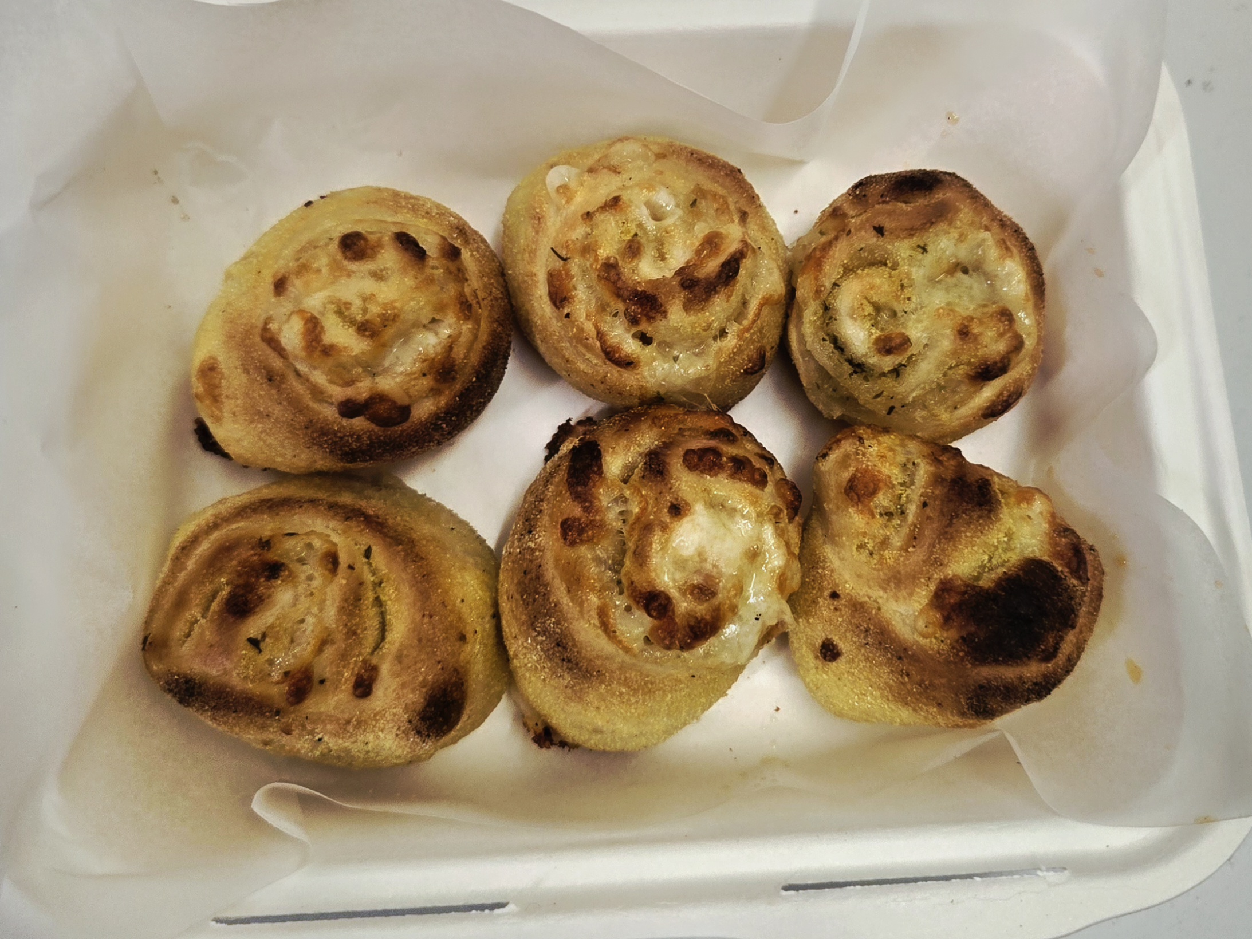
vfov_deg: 58.9
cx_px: 626
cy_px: 470
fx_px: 832
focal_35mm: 23
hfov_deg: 73.9
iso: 100
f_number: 1.8
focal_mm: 5.4
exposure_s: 1/101
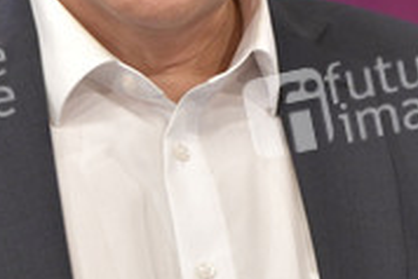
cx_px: 150
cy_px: -14
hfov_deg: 14.7
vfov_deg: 9.8
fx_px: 1615
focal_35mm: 139
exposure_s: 1/200
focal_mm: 62
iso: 2500
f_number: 6.3
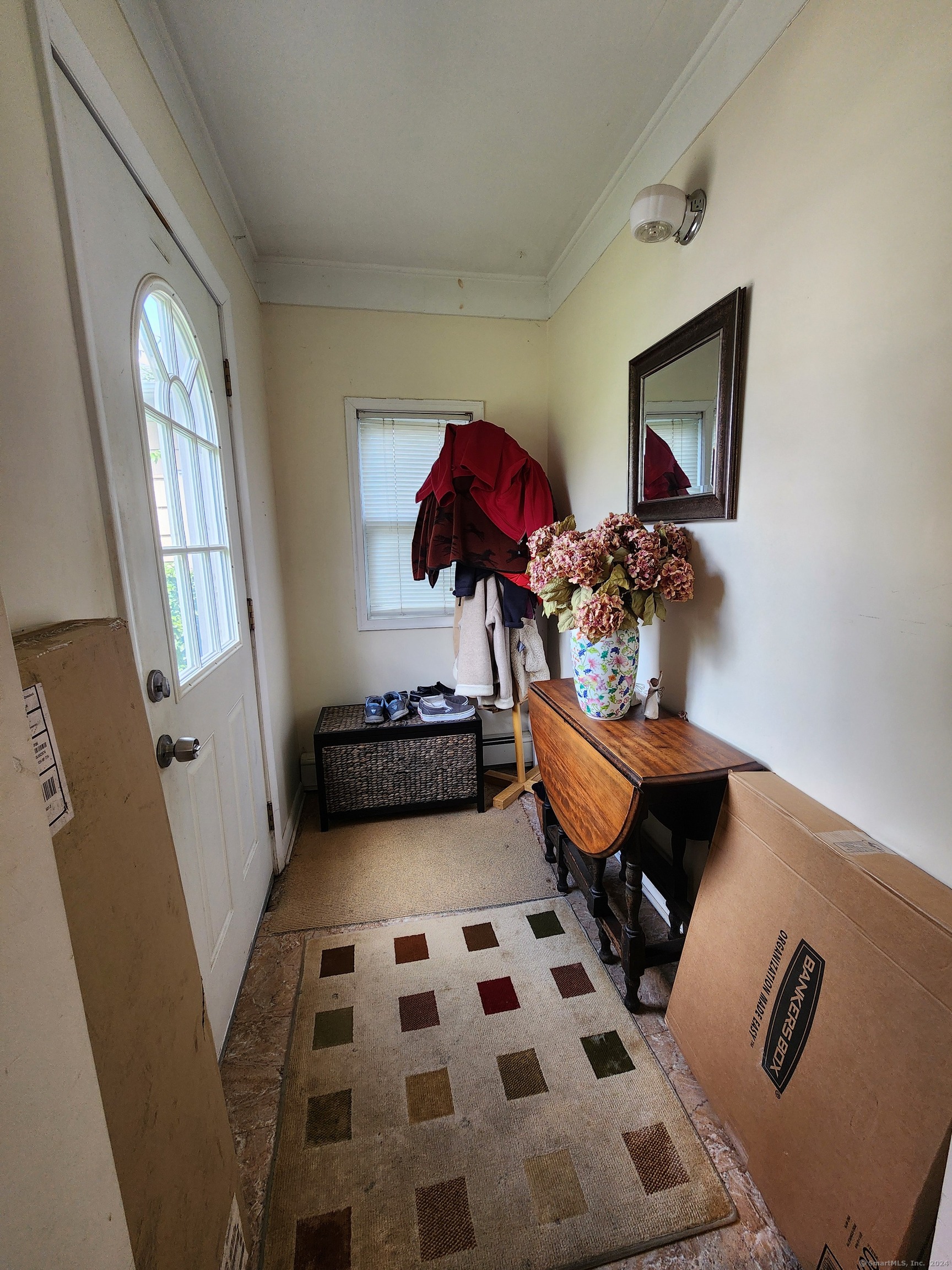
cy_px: 635
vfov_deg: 106.2
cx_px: 476
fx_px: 477
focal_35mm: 13
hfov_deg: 89.9
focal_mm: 2.2
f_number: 2.2
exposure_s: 1/60
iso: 160
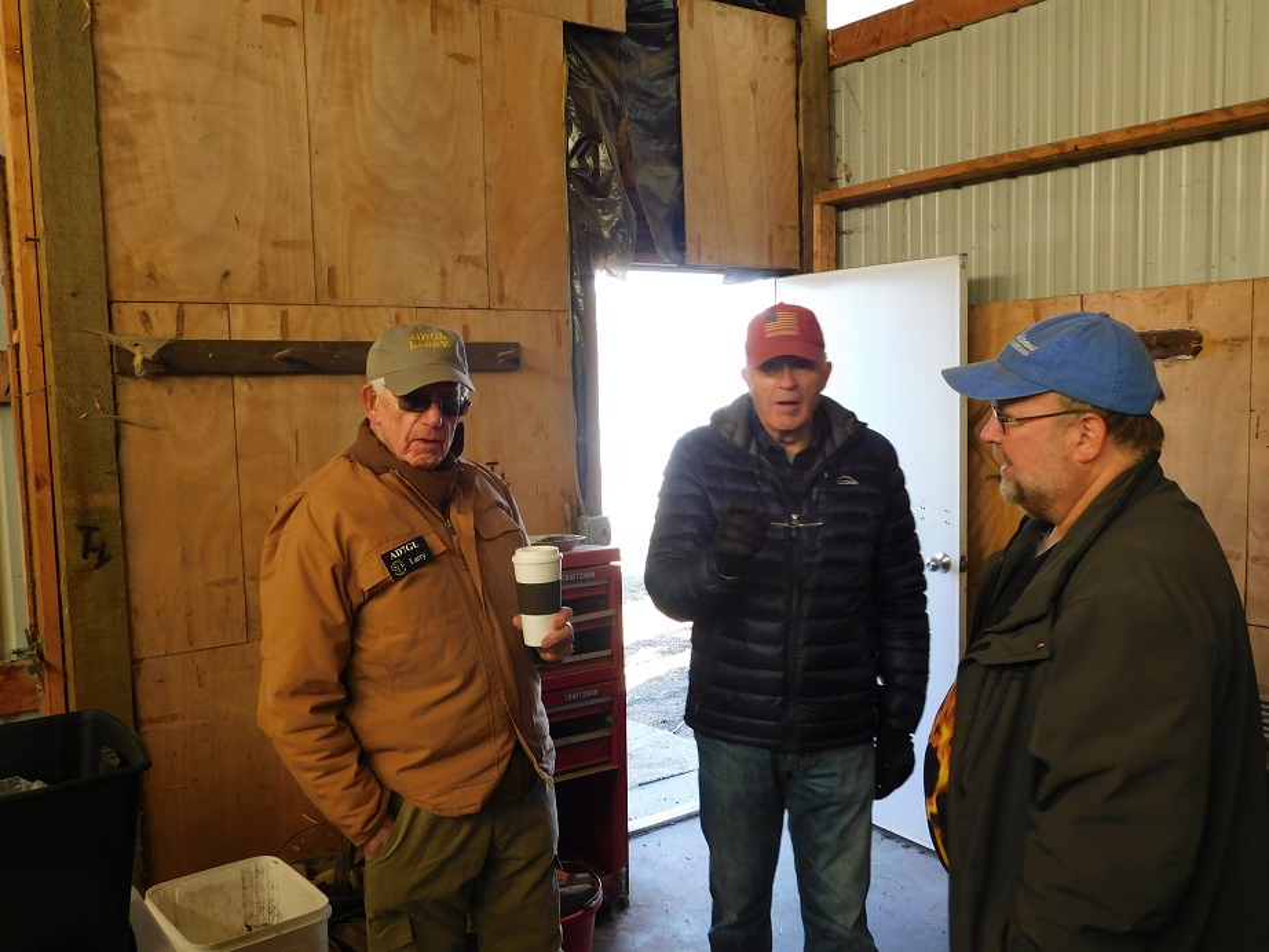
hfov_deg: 60.0
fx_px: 1100
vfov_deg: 46.8
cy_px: 476
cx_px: 634
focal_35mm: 30
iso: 125
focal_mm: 5.3
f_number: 3.2
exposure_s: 1/50
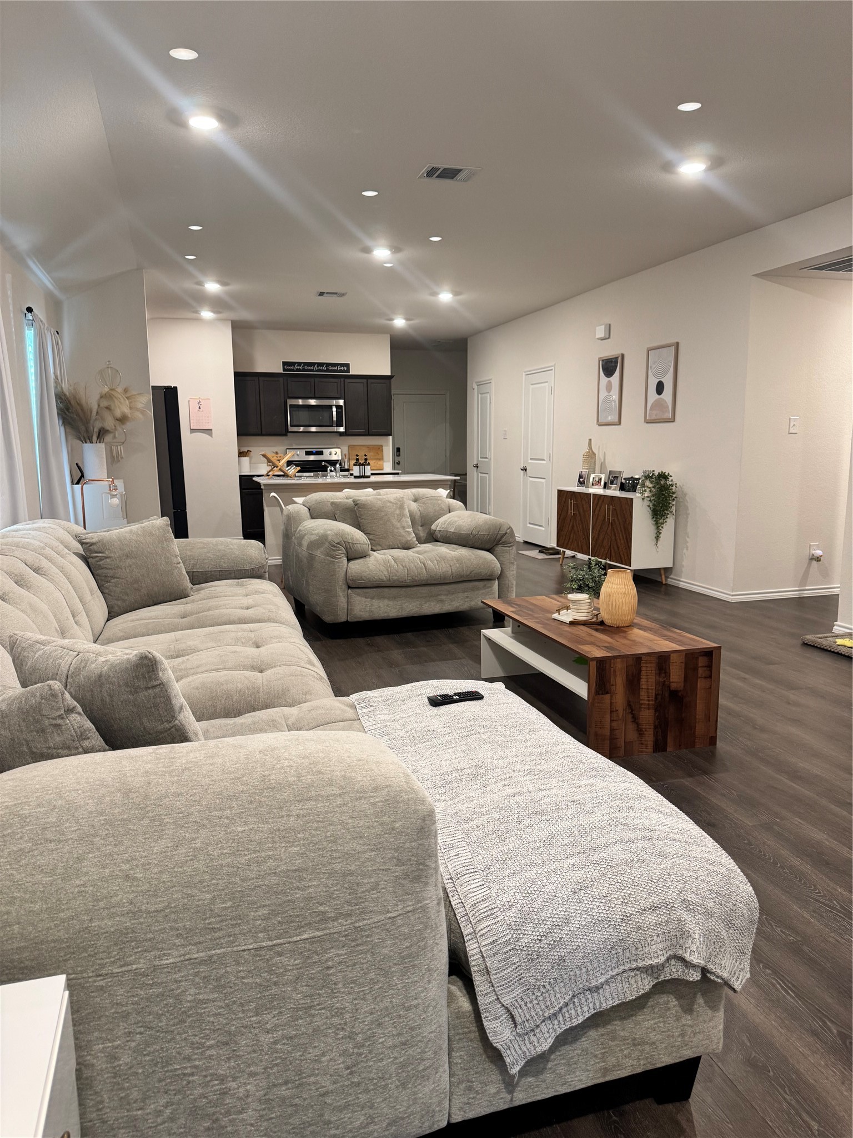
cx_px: 426
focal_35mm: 24
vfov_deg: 71.6
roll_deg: +0.6
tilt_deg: -9.8
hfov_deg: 56.8
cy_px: 569
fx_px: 789
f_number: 1.78
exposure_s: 1/60
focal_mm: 6.76
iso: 250
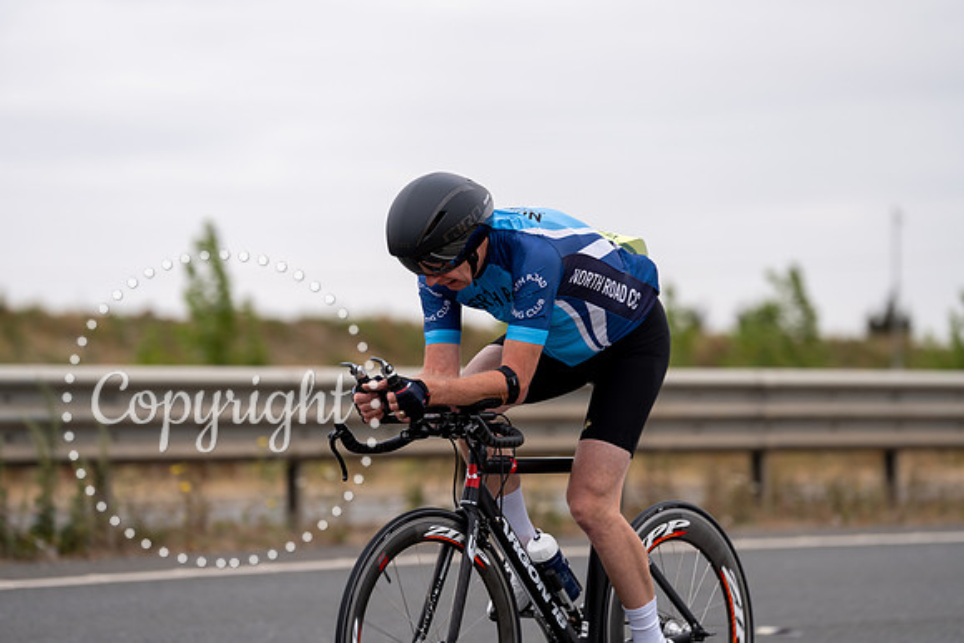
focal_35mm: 155
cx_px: 482
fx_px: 4151
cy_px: 322
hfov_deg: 13.2
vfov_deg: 8.9
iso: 100
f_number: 3.2
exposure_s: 1/800
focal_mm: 155
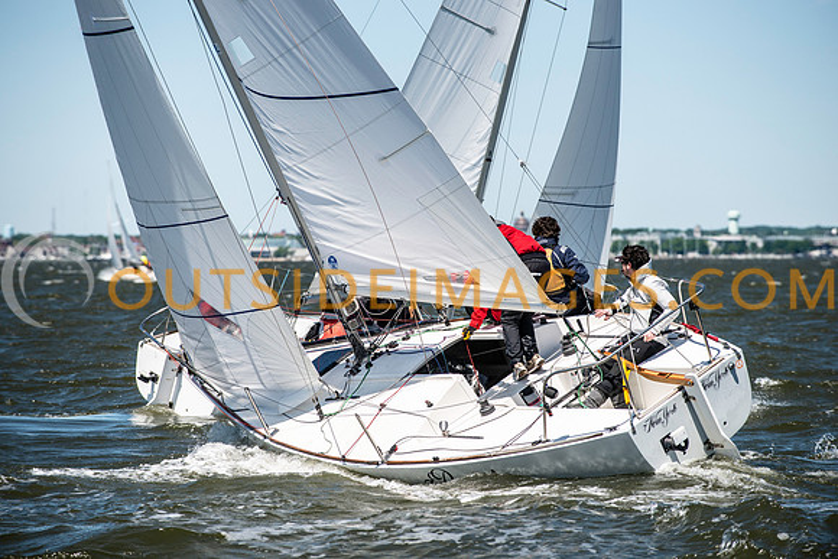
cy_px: 280
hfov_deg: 10.3
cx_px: 419
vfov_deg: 6.9
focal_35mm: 200
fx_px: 4656
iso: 320
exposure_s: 1/2500
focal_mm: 200
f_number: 5.6
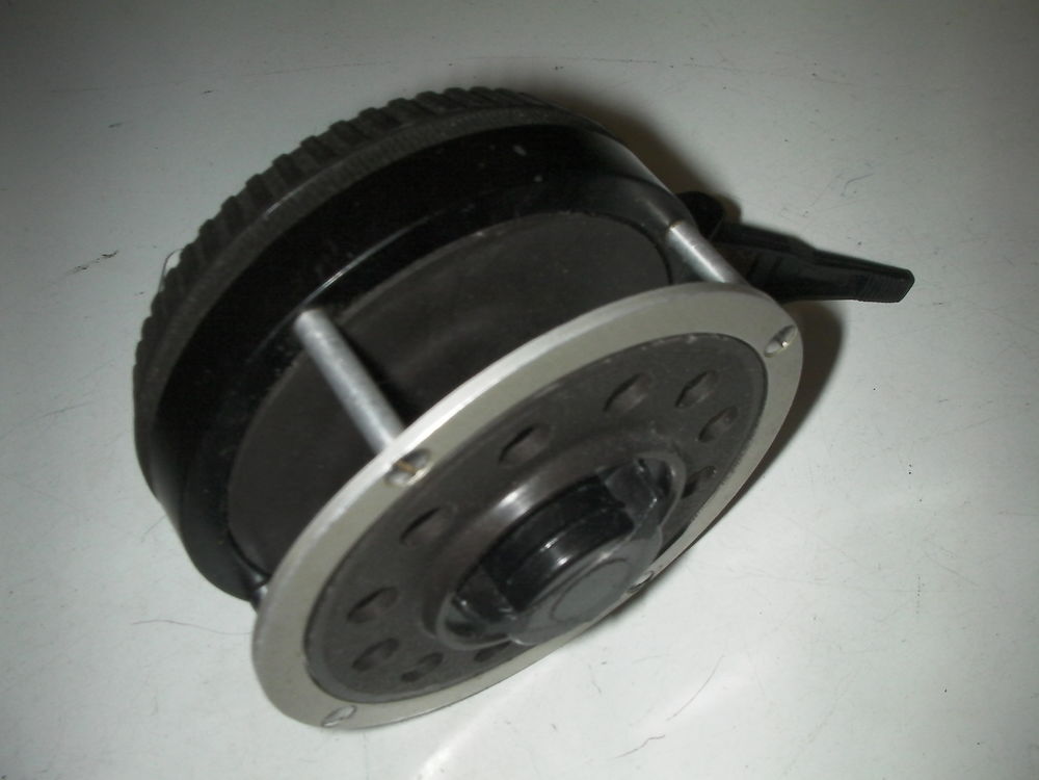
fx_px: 1141
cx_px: 520
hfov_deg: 49.0
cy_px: 390
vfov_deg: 37.7
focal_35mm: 38
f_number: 5.6
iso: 200
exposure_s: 1/30
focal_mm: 6.3
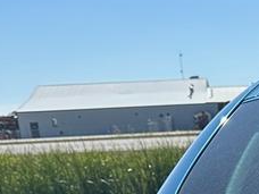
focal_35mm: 135
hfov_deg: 13.0
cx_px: 484
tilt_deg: -18.0
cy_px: 466
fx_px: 1010
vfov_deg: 9.7
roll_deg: +3.4
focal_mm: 6.86
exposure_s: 1/3472
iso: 80
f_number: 1.78
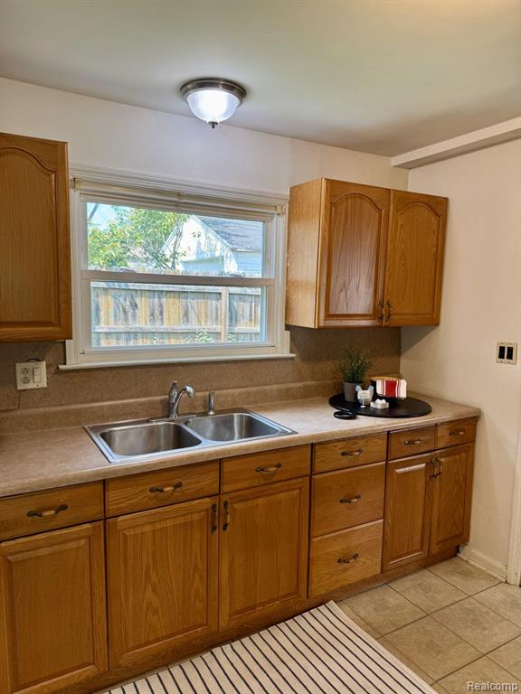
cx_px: 260
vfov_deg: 71.6
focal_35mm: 24
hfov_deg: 56.8
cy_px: 347
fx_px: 482
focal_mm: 6.76
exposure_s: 1/120
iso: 100
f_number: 1.78
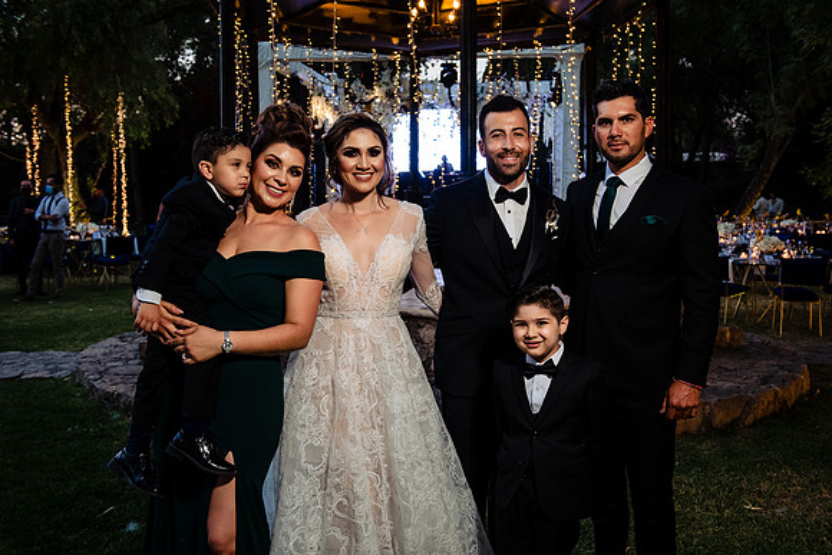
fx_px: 897
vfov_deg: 34.4
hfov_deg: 49.8
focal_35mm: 39
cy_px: 278
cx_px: 416
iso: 1600
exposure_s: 1/125
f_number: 5.6
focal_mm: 38
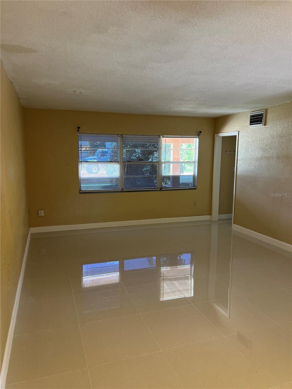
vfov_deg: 67.3
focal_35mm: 26
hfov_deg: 53.1
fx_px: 292
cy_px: 194
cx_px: 146
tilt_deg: -7.2
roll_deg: -0.7
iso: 80
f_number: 1.5
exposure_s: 1/60
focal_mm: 5.7
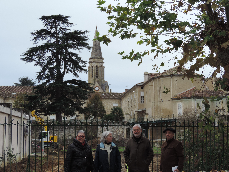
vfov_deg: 19.6
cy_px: 86
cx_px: 114
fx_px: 496
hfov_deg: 26.0
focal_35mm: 75
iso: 80
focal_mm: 13.3
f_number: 3.9
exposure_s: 1/160
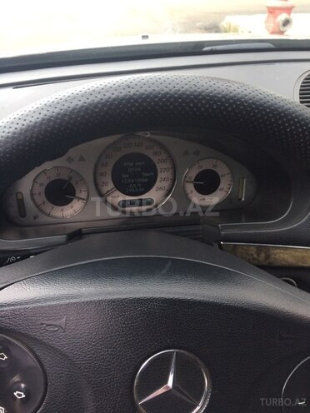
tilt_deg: -34.3
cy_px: 206
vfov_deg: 61.7
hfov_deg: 48.2
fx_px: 346
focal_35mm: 29
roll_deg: -0.3
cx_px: 155
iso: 64
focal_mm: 4.15
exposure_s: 1/33
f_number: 2.2
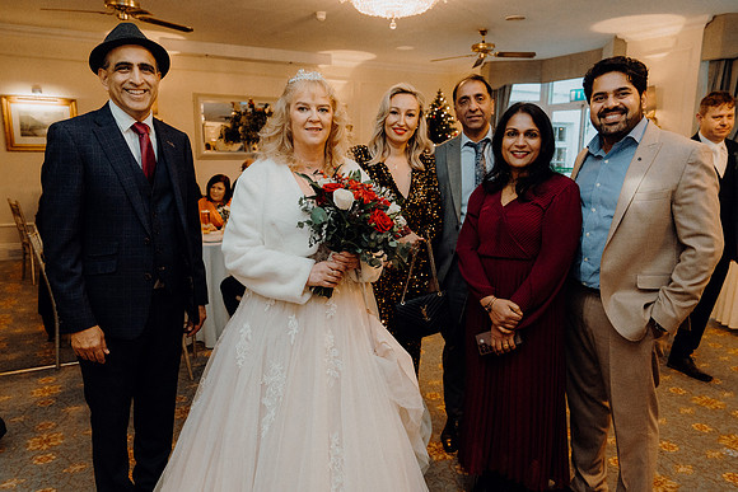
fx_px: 532
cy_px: 260
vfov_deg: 49.7
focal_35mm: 26
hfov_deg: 69.5
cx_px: 365
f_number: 3.5
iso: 2500
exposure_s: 1/160
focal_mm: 24
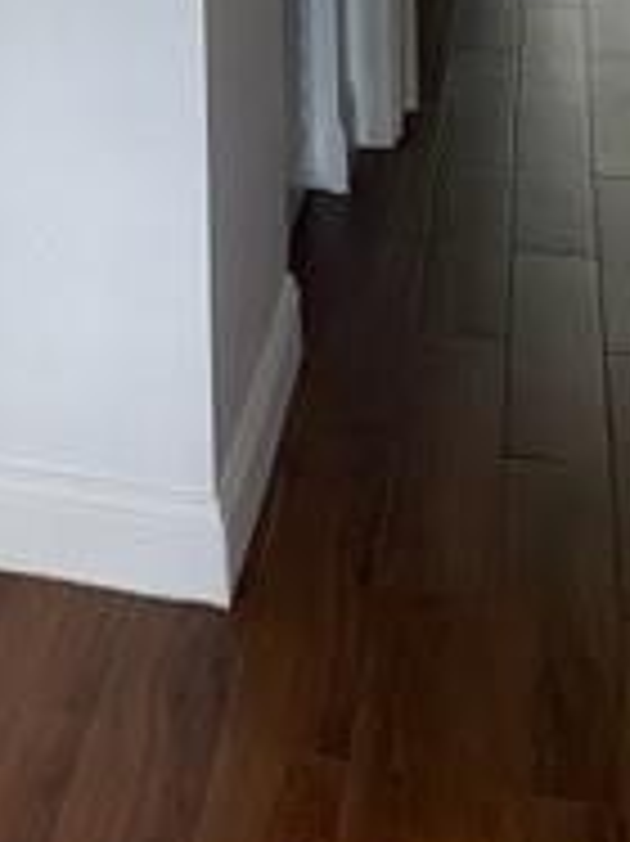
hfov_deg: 15.9
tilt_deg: -2.3
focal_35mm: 89
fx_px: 2162
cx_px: -153
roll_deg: +1.5
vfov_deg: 18.6
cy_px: -531
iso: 125
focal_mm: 5.1
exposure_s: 1/60
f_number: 1.6
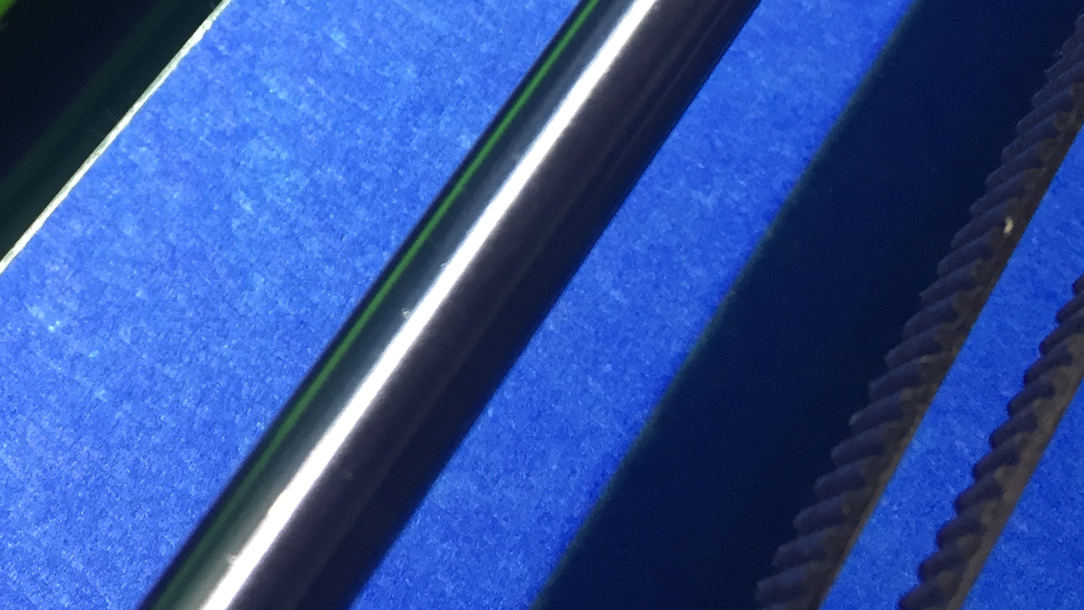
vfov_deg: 17.9
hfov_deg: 32.8
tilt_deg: -62.2
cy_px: -179
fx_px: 1811
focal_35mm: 63
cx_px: 298
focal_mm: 4.15
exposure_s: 1/33
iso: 40
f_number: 2.2
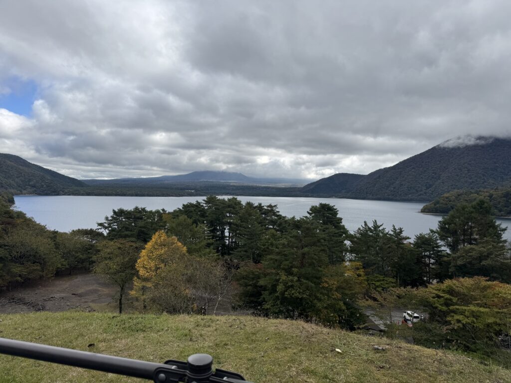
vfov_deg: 56.8
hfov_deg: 71.6
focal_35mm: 24
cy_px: 192
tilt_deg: -0.7
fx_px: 354
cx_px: 256
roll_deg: -1.1
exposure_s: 1/4049
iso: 80
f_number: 1.78
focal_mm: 6.76
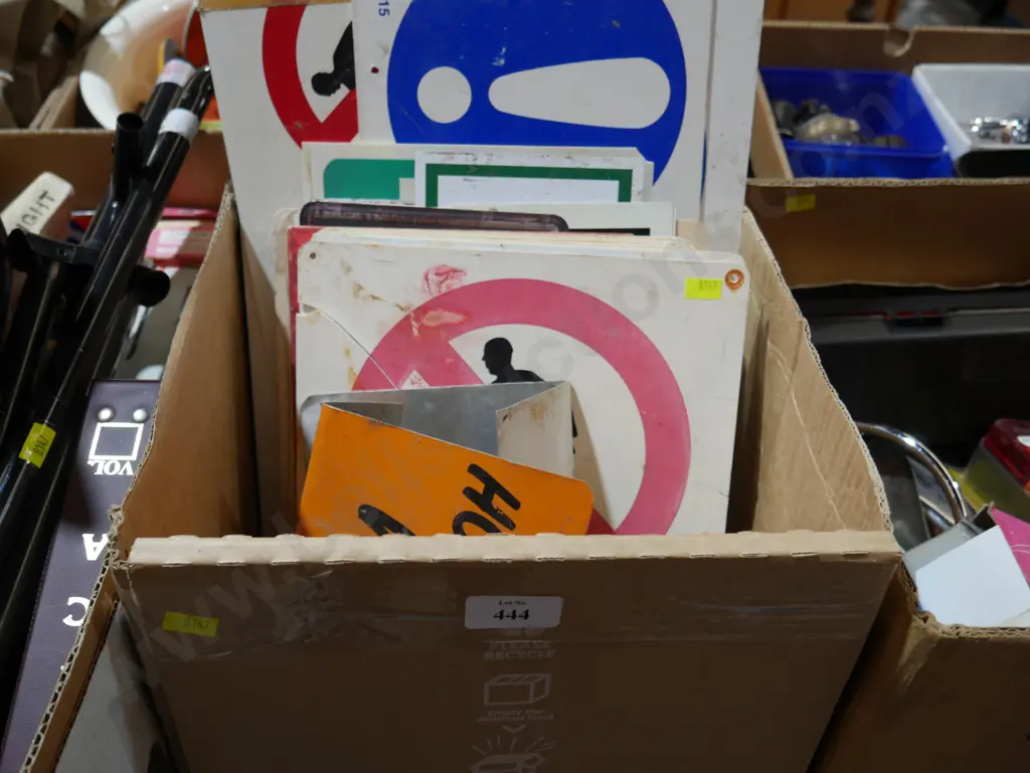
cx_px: 515
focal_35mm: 32
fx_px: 953
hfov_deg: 56.8
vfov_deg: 44.2
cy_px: 386
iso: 200
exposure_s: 1/60
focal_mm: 16
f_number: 3.6
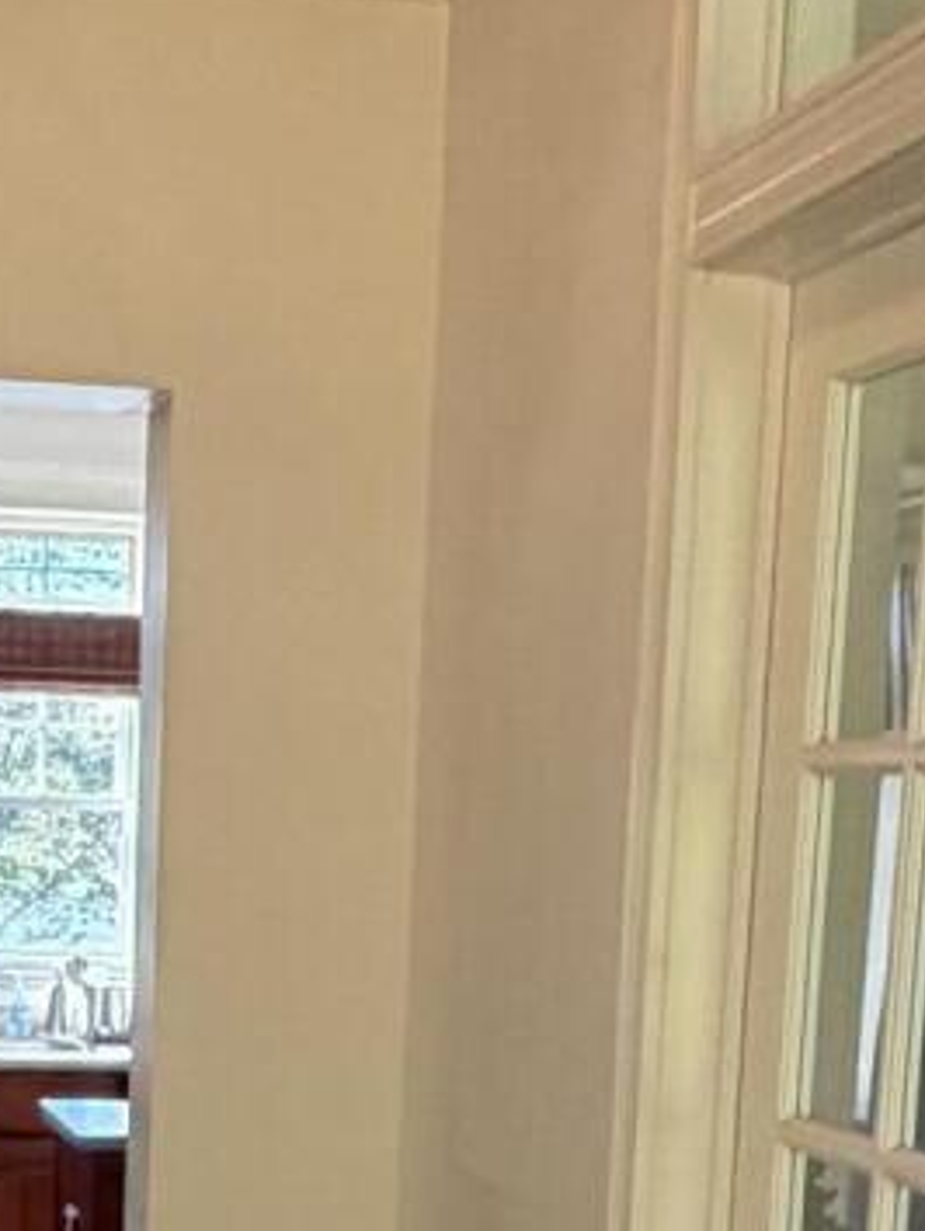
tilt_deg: -10.8
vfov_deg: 23.3
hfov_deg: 18.6
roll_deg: -1.5
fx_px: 2811
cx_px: 219
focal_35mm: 79
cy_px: 1342
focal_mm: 2.22
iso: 320
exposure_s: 1/120
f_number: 2.2
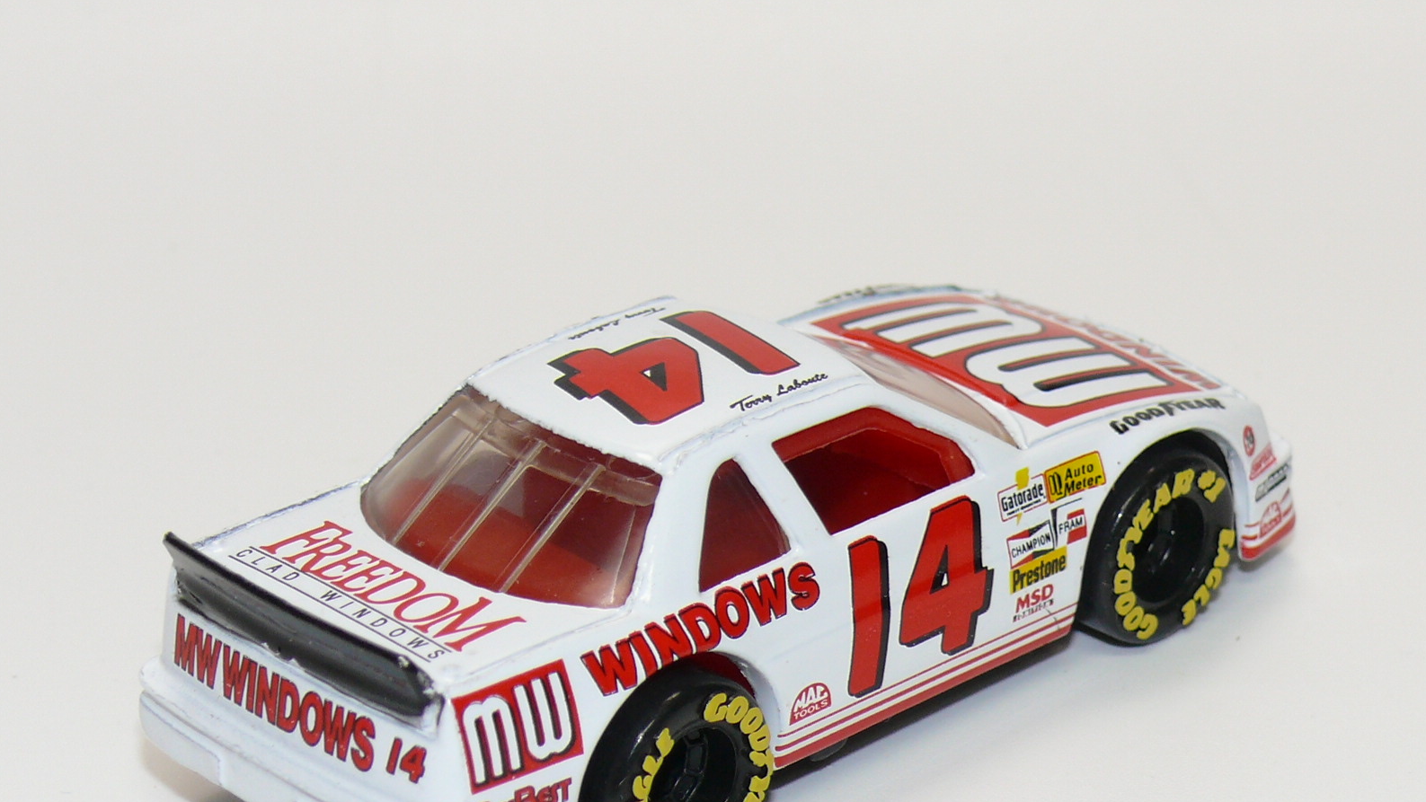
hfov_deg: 17.4
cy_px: 533
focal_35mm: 123
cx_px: 713
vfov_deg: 9.9
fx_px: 4651
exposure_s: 1/30
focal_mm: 14.2
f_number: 4
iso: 100
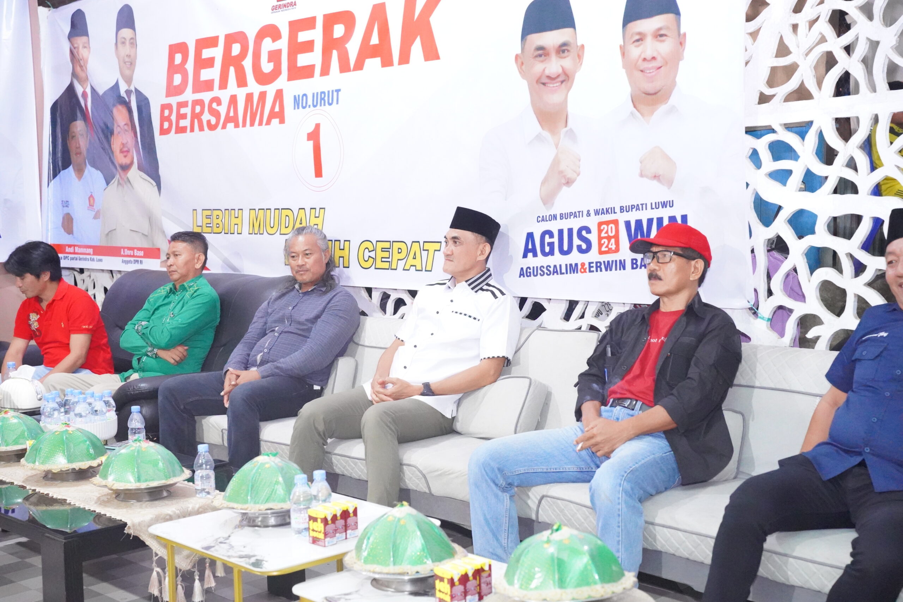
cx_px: 452
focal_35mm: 50
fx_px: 1254
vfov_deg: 27.0
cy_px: 301
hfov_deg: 39.6
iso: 25600
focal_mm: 50
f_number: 4
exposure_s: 1/100
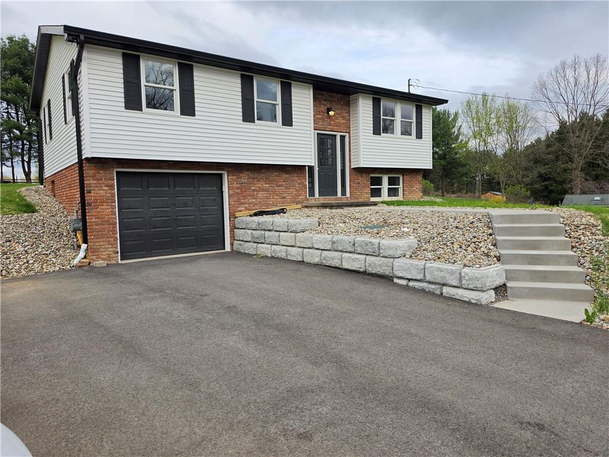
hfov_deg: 73.9
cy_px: 228
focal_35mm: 23
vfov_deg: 58.9
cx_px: 304
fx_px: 405
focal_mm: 6.5
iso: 64
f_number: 1.4
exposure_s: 1/4648
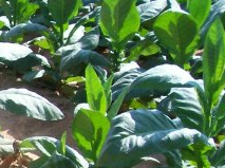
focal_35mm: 128
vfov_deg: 11.1
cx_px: -173
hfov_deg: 13.8
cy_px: 248
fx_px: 831
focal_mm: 5.6
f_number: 5.1
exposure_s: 1/222
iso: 80
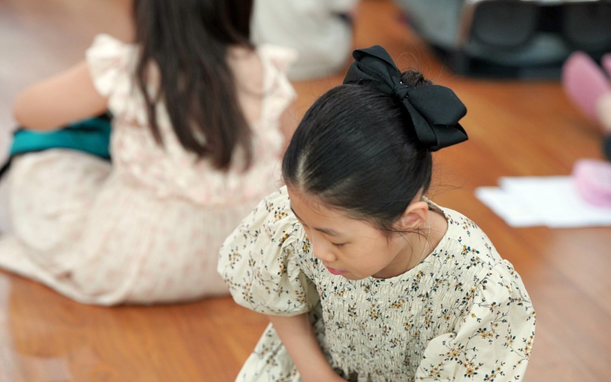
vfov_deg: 10.0
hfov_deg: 15.9
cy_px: 202
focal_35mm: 131
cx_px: 306
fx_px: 2181
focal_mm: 128
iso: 1600
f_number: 4
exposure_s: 1/160
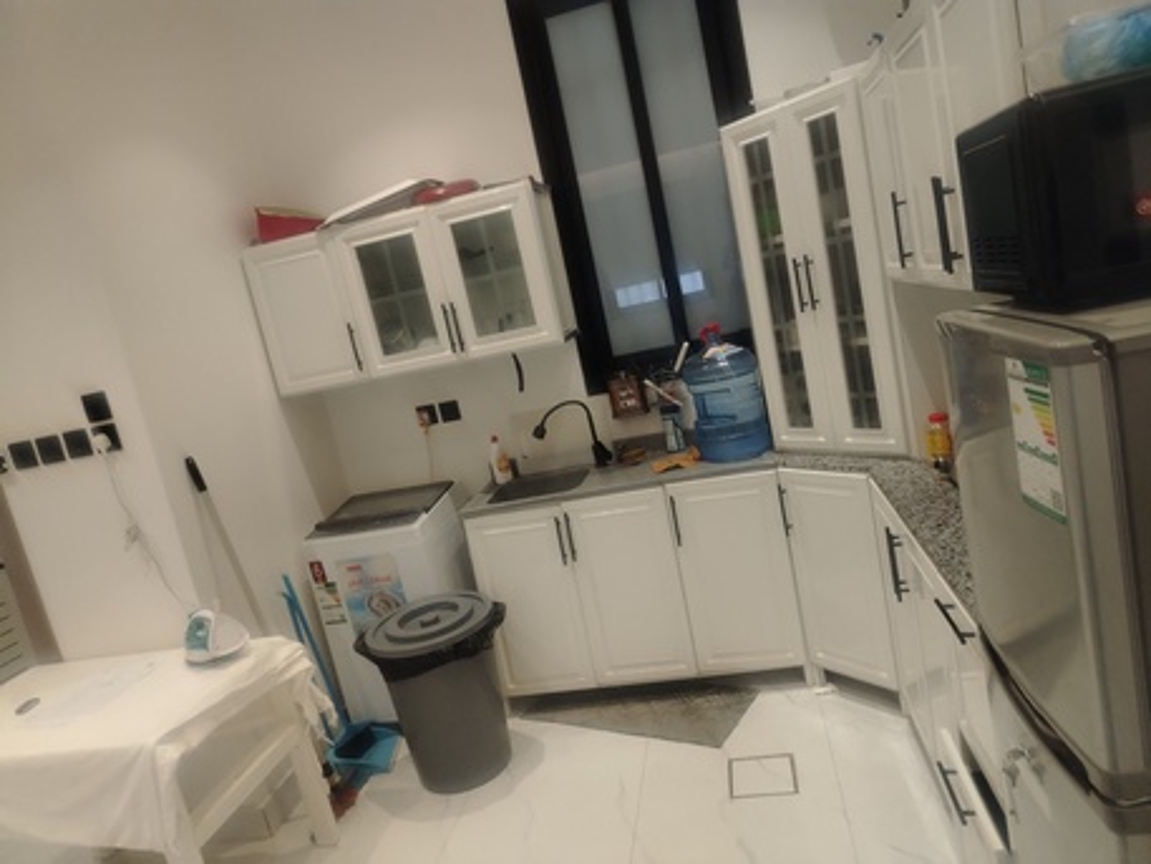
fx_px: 798
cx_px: 576
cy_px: 432
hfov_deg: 71.6
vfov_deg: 56.8
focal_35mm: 24
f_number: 1.75
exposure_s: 1/100
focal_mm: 5.25
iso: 1416
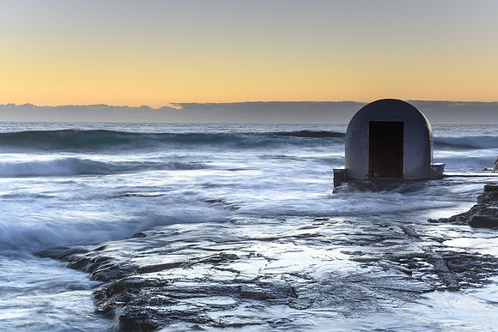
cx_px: 249
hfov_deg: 31.9
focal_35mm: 63
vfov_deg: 21.6
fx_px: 872
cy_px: 166
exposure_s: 1/1.67
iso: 50
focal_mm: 42
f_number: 8
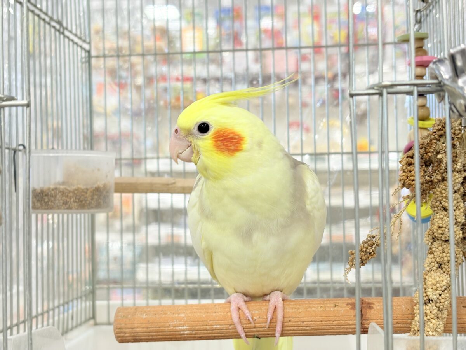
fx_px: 700
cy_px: 175
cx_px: 233
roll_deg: +0.8
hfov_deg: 36.8
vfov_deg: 28.0
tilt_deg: +3.0
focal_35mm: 52
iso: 50
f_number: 1.6
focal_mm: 5.96
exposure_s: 1/50
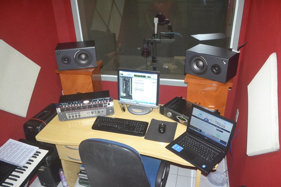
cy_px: 94
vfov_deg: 48.0
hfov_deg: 67.4
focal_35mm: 27
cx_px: 140
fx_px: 211
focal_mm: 18
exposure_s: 1/60
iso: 3200
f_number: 3.5
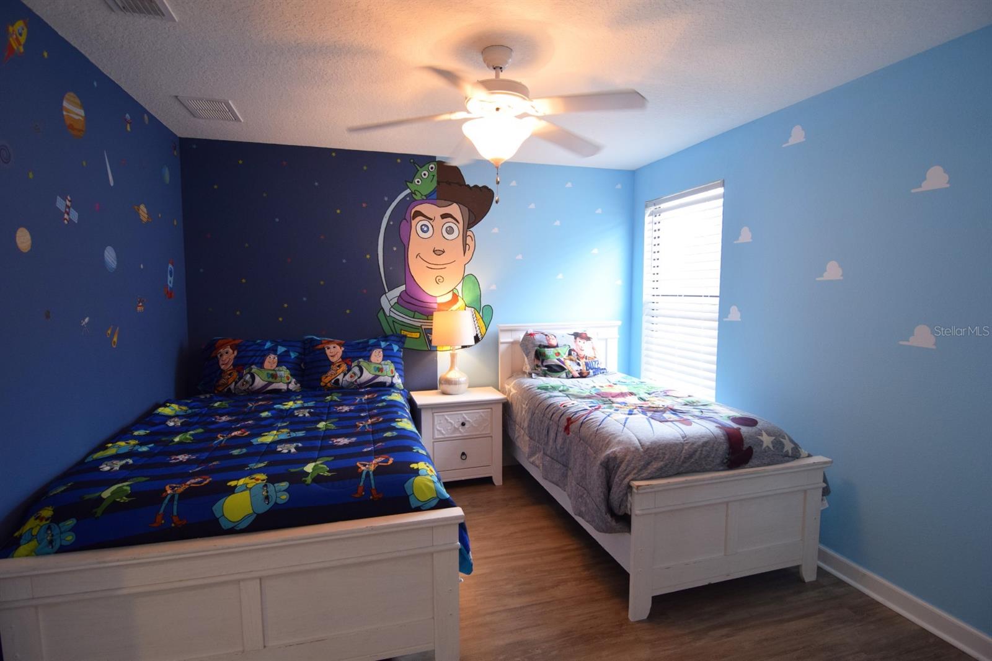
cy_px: 330
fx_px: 455
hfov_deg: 95.0
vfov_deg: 72.0
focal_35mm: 16
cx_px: 496
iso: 640
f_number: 4
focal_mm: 11
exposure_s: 1/60
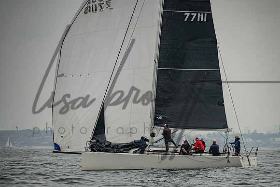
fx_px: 2506
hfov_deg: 6.4
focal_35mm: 322
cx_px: 156
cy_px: 116
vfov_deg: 4.3
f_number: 5
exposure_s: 1/4000
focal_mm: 260
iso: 250
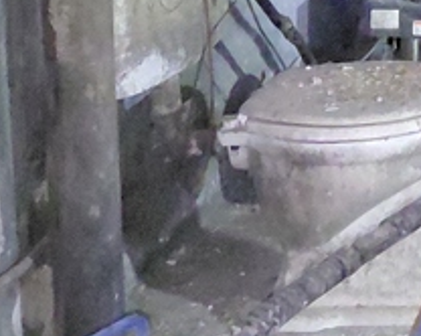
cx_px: 925
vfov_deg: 8.5
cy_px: -407
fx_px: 2104
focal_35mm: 169
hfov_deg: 10.3
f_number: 1.8
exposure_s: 1/20
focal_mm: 4.69
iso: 1250
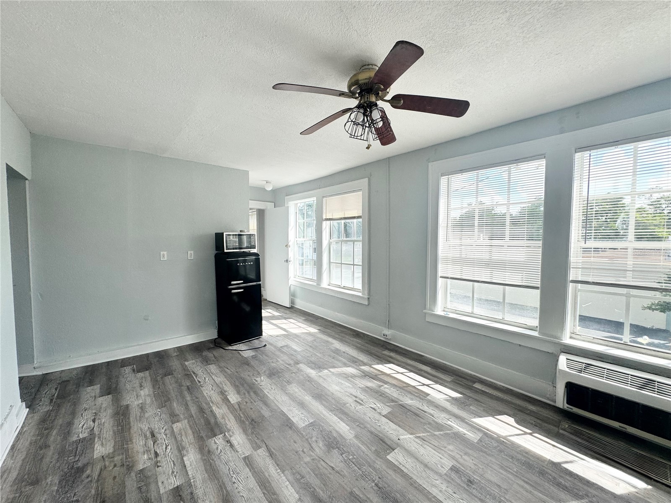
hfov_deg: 102.1
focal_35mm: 14
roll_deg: +0.1
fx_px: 271
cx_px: 336
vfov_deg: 85.7
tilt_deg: -3.0
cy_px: 252
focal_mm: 2.22
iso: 50
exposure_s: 1/578
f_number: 2.2
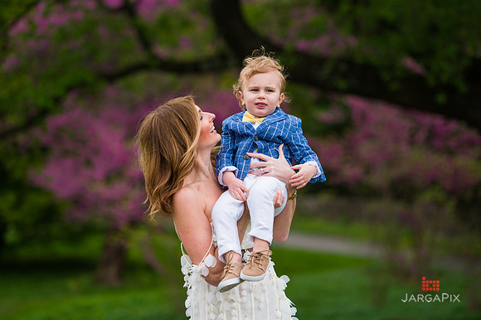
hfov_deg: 14.2
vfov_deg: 9.5
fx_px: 1936
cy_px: 160
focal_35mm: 145
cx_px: 240
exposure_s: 1/1000
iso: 200
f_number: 3.5
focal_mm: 145
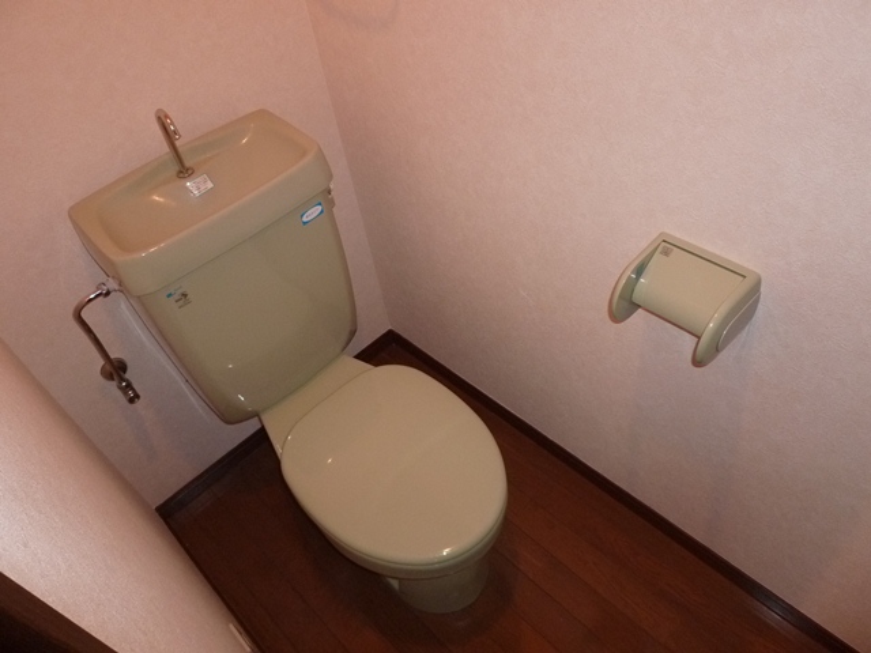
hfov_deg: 69.4
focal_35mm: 25
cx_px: 436
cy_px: 326
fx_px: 629
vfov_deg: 54.9
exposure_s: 1/30
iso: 320
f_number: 2.8
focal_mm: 4.5
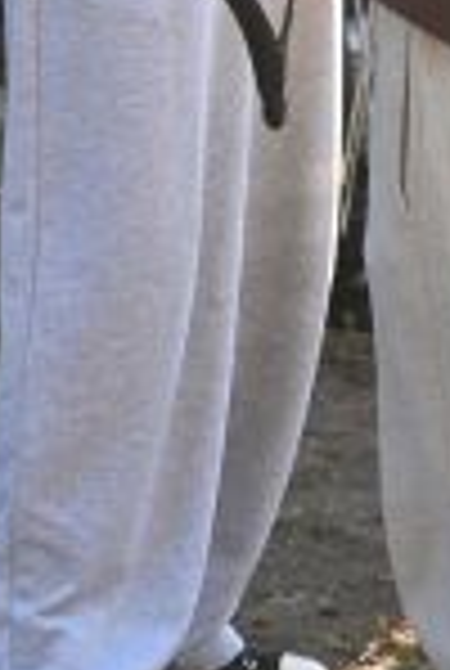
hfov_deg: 4.2
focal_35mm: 330
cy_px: -337
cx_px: 191
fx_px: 6158
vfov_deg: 6.2
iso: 1600
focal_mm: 82
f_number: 10
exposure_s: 1/400
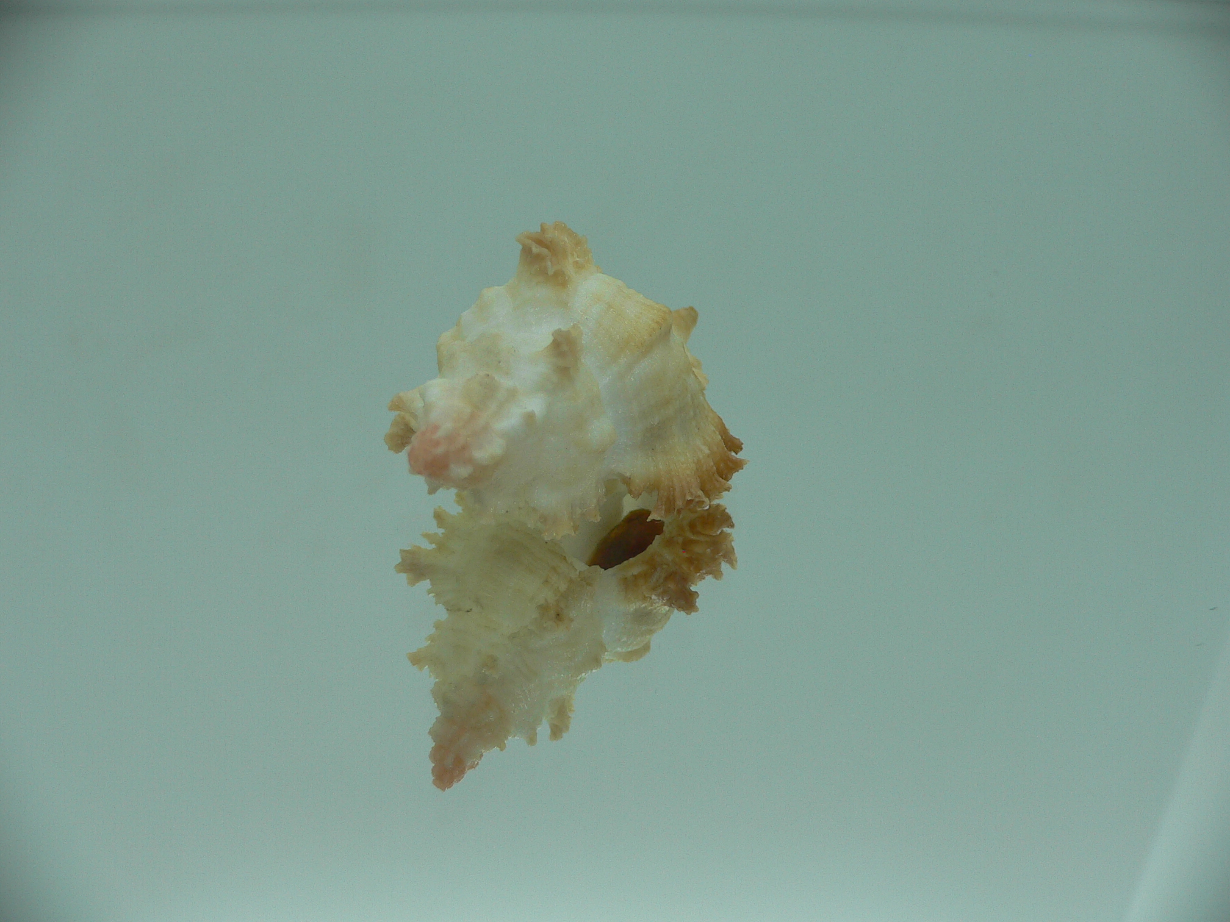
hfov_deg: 52.6
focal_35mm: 35
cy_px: 461
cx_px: 615
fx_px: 1244
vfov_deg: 40.7
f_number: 2.8
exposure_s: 1/80
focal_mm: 4.6
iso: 80
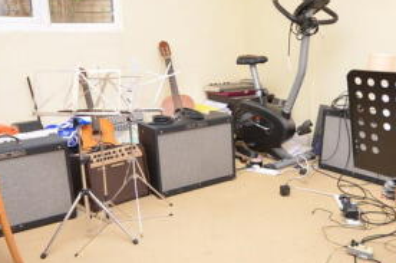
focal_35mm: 39
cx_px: 201
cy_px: 144
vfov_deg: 33.9
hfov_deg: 49.4
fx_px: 430
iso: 100
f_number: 4.2
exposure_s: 1/60
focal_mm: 11
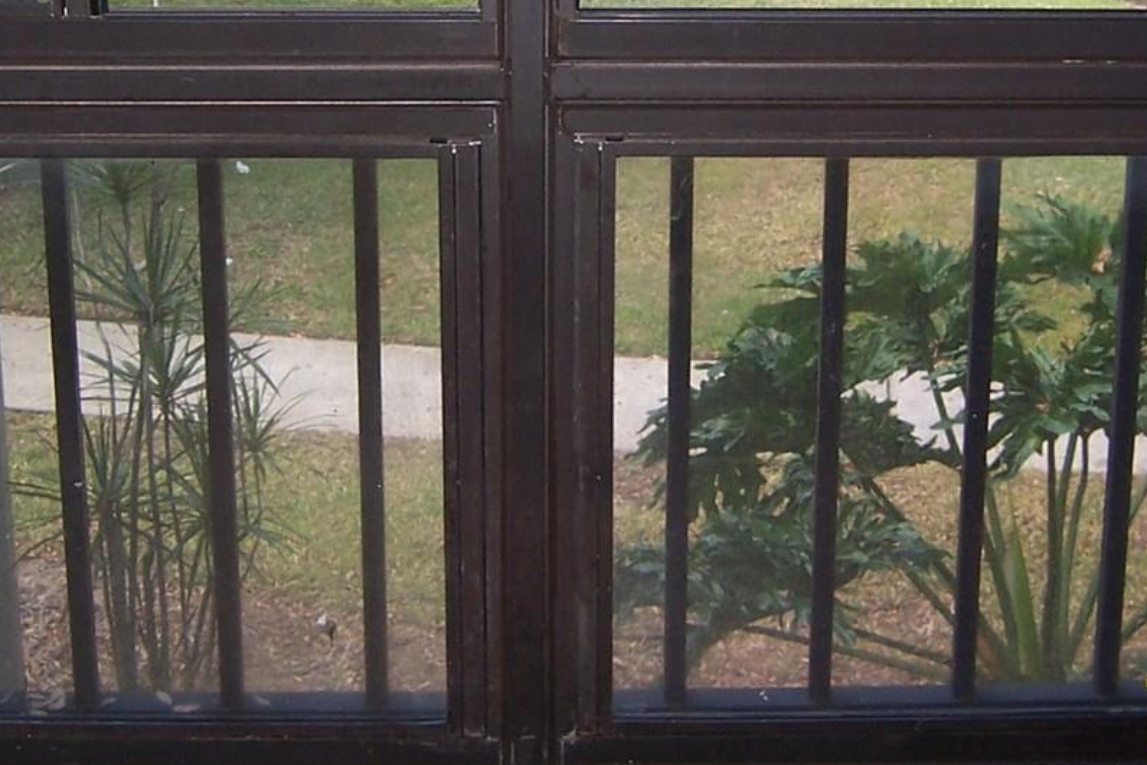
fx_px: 2199
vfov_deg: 19.3
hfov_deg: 29.2
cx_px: 592
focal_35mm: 69
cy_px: 59
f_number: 2.8
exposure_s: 1/60
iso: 80
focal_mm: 5.5
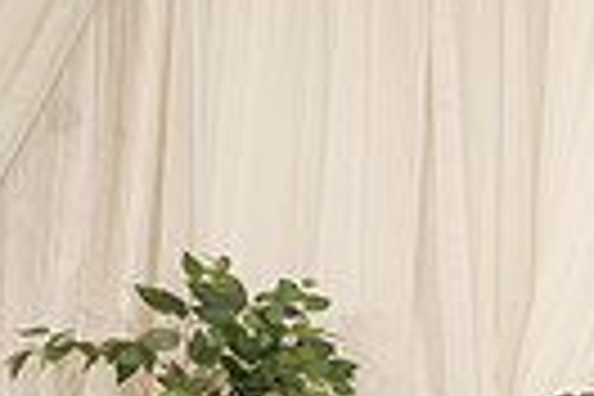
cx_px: 1084
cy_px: 812
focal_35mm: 269
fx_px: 4438
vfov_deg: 5.0
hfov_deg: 7.4
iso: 2000
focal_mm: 61
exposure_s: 1/160
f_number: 4
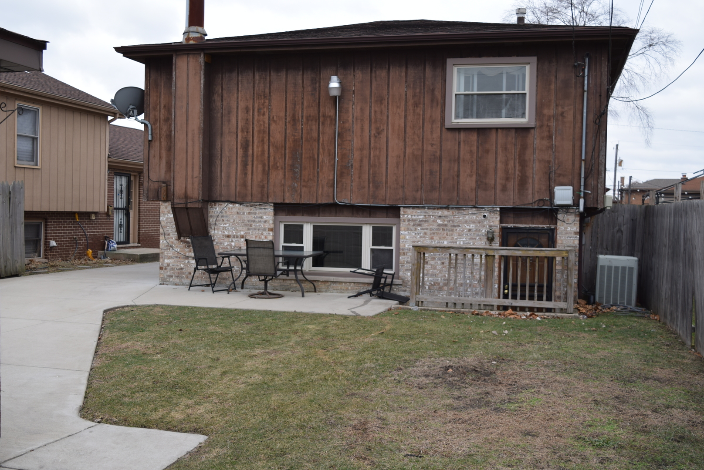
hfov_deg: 47.9
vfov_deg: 33.1
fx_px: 793
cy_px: 235
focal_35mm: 40
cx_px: 352
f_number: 5.6
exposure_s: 1/125
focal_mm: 27
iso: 110
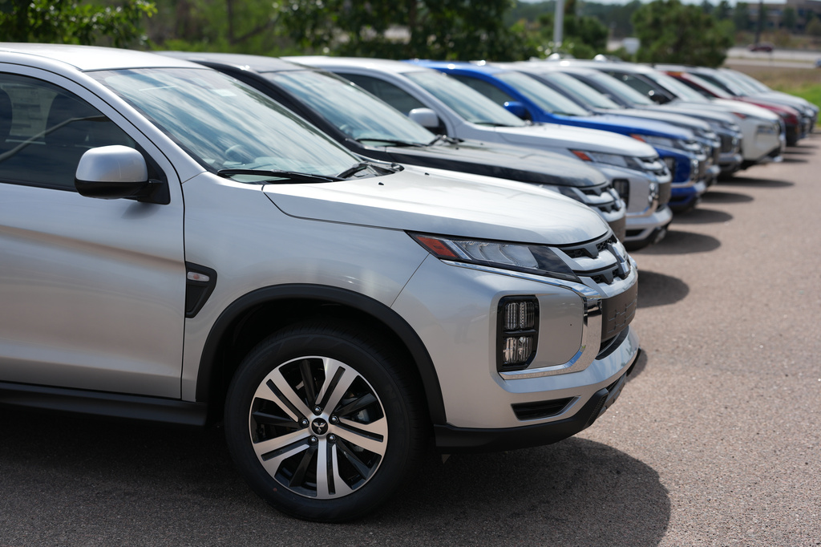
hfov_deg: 32.9
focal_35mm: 61
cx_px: 410
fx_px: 1391
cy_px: 274
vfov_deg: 22.2
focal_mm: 61
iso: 200
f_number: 2.8
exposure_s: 1/5000
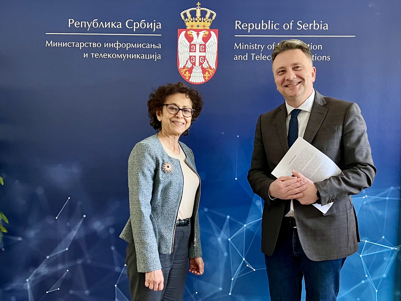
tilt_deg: -3.8
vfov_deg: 53.1
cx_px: 200
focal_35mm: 26
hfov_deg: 67.3
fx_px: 301
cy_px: 150
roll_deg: +0.2
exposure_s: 1/60
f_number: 1.5
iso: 320
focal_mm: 5.7
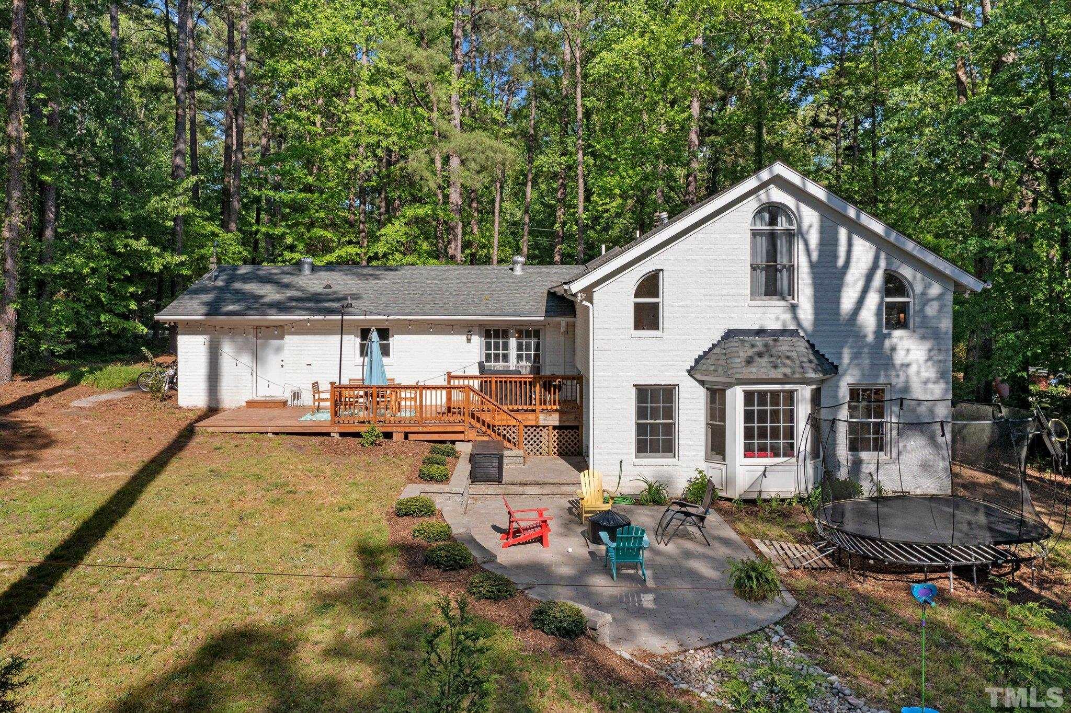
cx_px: 536
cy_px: 356
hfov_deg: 65.5
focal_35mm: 28
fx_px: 833
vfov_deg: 46.4
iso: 100
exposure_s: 1/500
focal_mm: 10.26
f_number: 5.6
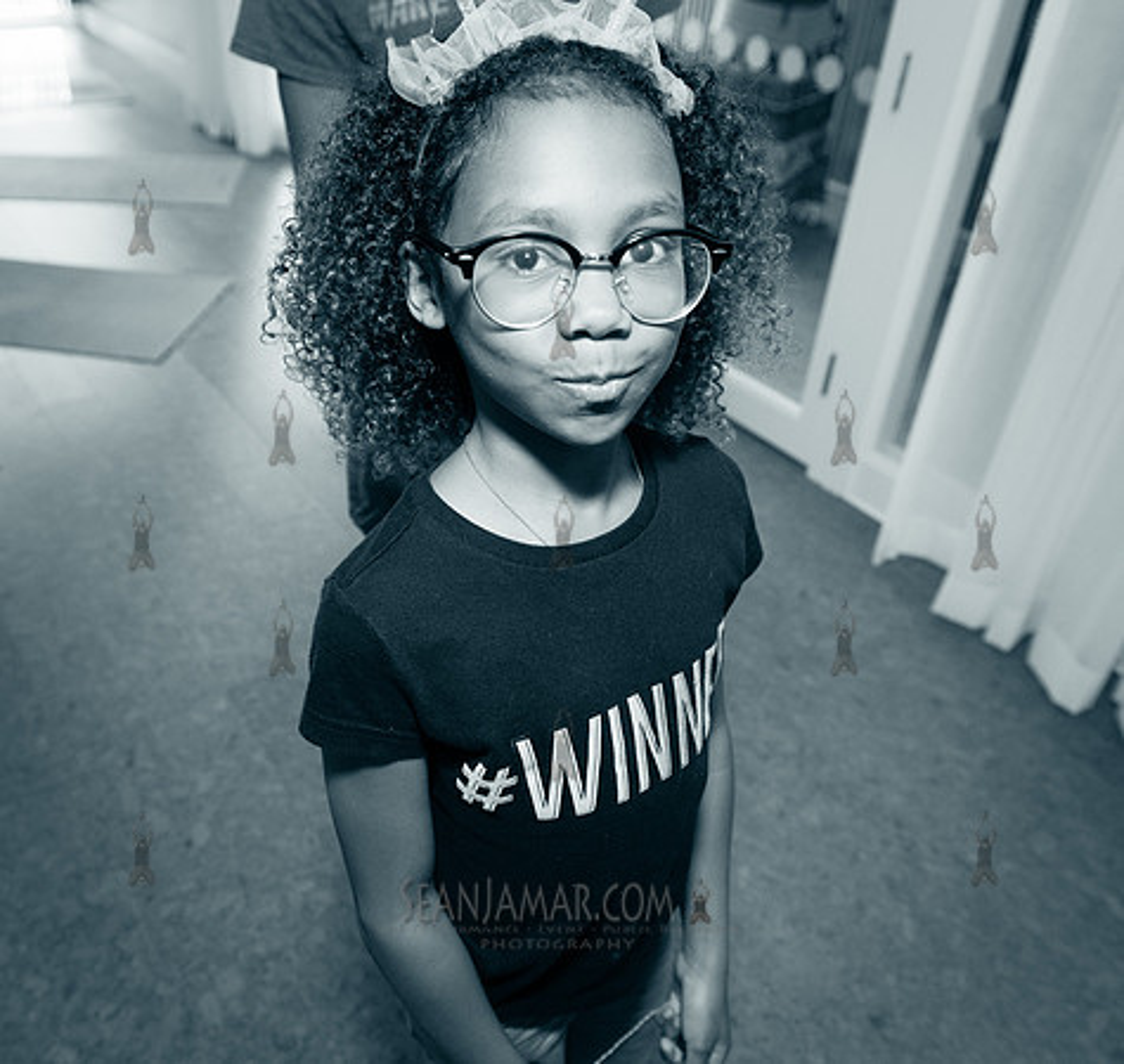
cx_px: 515
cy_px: 532
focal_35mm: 30
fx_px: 1064
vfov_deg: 53.2
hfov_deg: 55.6
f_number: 4
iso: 1600
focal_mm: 24
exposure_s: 1/640
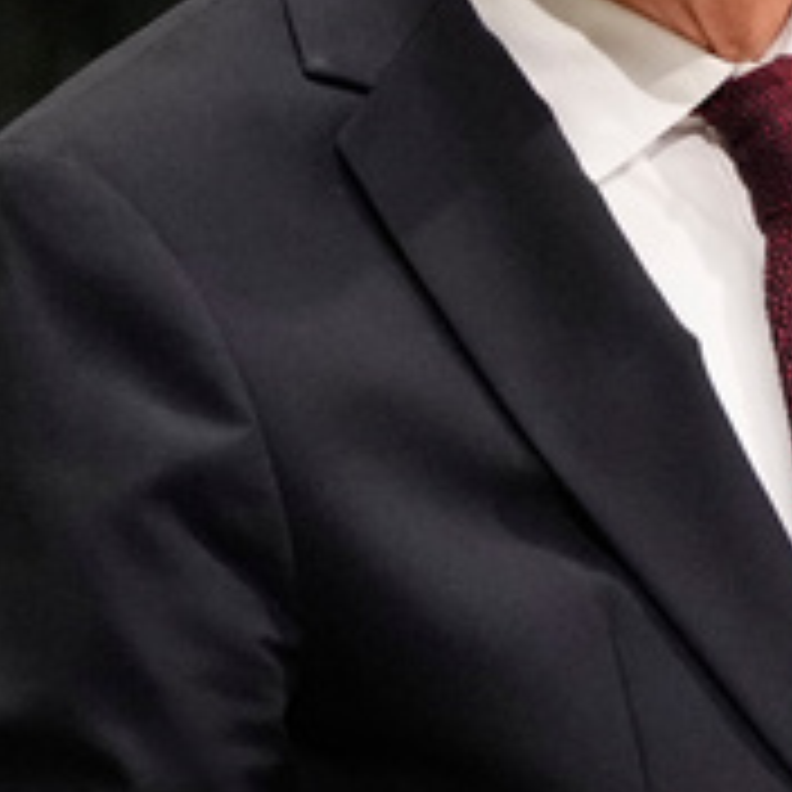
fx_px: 76750
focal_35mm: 2965
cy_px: 508
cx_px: 1400
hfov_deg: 0.6
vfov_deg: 0.6
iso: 4000
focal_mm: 400
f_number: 2.8
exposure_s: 1/400
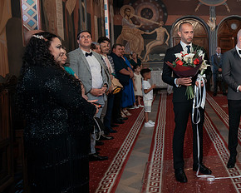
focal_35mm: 43
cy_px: 73
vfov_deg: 34.7
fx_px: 307
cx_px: 251
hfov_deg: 37.4
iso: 3200
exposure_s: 1/200
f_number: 2.8
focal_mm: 21
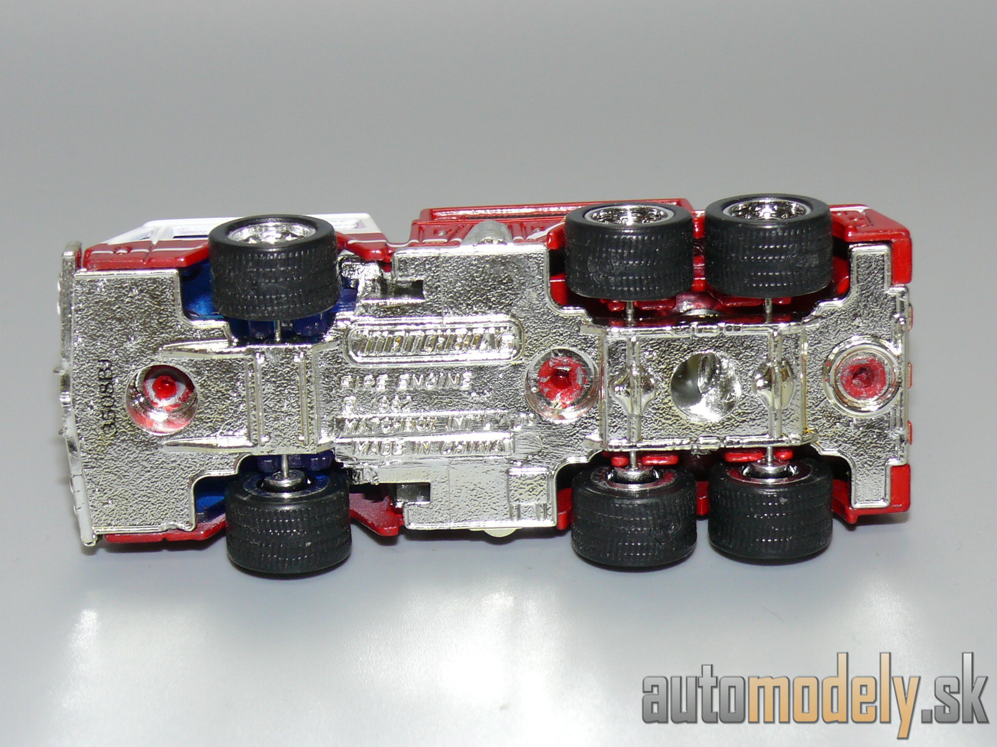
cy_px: 374
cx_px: 498
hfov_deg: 19.3
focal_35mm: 102
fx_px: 2938
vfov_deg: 14.5
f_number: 4
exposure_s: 1/30
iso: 100
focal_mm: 13.4
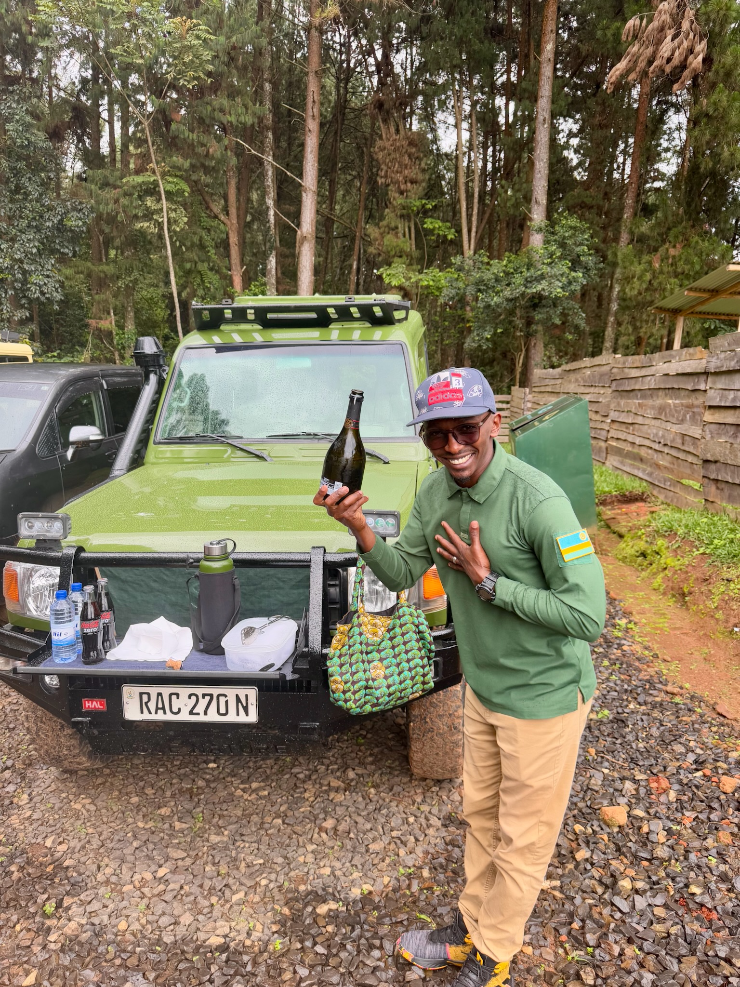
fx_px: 684
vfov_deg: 71.6
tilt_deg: -9.0
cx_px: 370
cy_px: 494
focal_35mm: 24
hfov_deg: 56.8
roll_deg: -3.0
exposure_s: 1/522
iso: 80
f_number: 1.78
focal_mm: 6.76
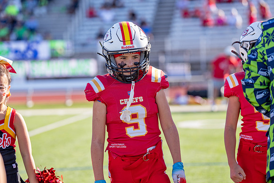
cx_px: 119
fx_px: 1012
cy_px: 89
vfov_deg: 10.3
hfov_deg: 15.4
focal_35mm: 133
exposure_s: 1/2500
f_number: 2.8
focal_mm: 116
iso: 200
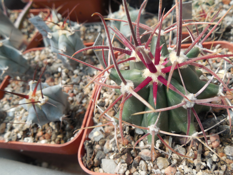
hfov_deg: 58.4
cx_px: 116
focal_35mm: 31
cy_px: 88
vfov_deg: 45.4
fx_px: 209
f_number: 3.6
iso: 125
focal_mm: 5.6
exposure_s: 1/400
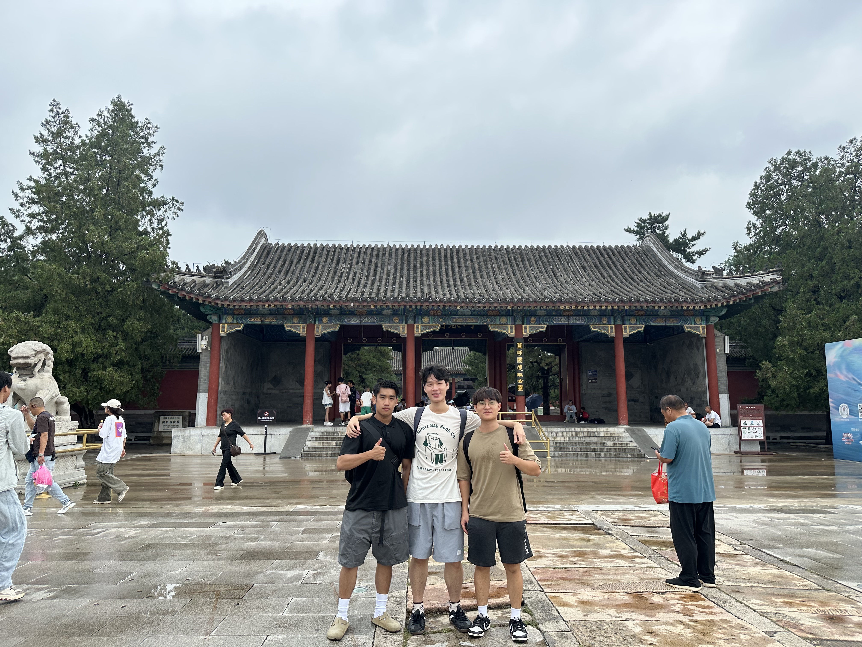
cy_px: 324
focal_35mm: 24
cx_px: 431
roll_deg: +0.7
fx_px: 598
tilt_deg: +7.1
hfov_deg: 71.6
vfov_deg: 56.8
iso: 80
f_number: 1.78
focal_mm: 6.86
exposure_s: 1/3155
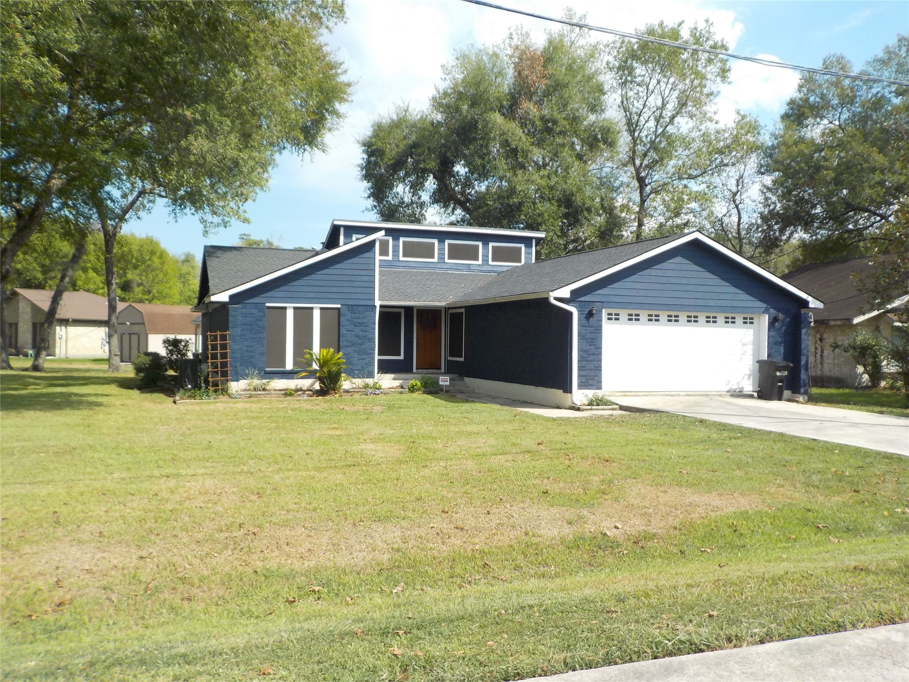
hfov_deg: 60.0
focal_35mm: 30
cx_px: 454
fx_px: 788
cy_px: 341
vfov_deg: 46.8
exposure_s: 1/800
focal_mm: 4.1
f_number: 3.3
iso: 125
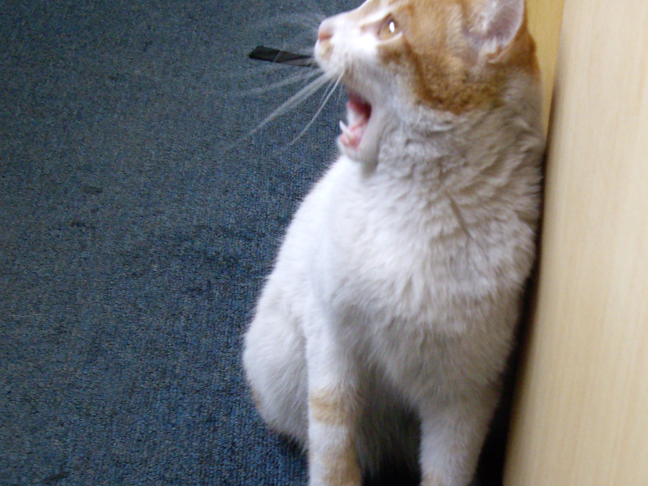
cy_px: 353
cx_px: 479
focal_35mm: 73
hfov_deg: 26.4
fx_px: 1366
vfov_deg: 20.0
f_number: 2.8
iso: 400
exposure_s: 1/50
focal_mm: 7.9
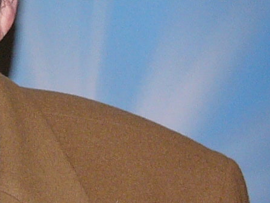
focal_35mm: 185
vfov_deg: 8.0
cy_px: 55
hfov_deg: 10.5
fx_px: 1443
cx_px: -48
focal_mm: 6
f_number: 2.8
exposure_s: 1/60
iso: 100
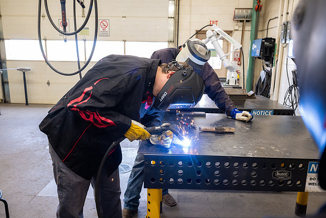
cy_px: 109
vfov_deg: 48.0
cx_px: 163
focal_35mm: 27
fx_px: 245
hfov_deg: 67.4
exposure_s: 1/200
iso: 2000
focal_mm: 27
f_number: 4
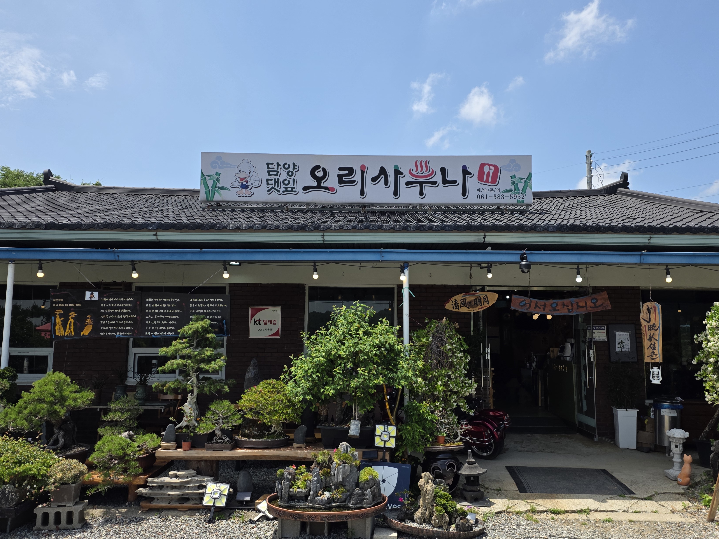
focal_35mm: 28
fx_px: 582
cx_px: 384
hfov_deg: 63.4
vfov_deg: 49.7
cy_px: 283
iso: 80
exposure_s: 1/5017
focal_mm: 6.25
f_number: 1.7
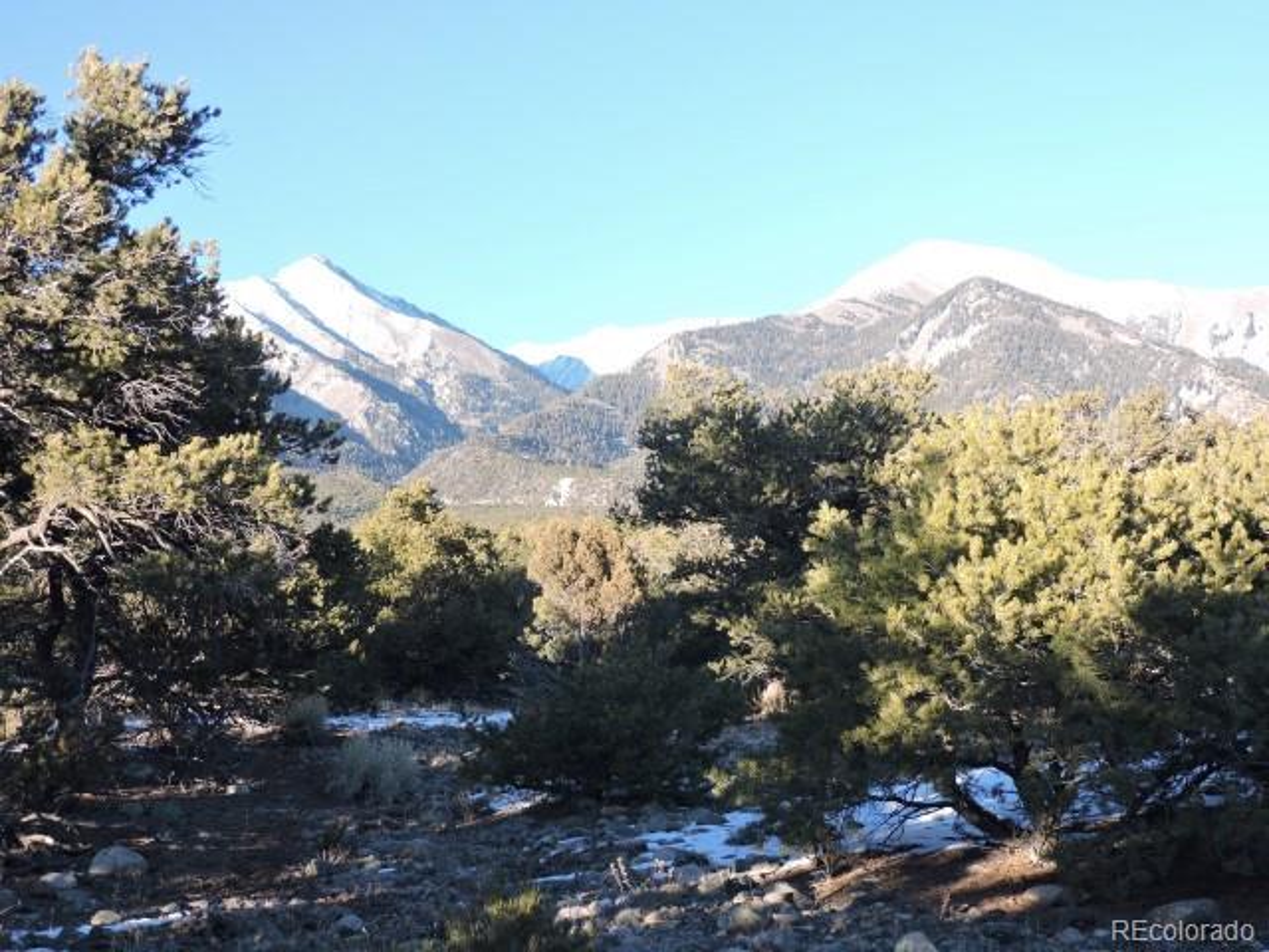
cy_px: 476
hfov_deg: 38.2
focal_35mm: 50
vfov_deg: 29.1
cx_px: 634
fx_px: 1833
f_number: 3.6
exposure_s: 1/200
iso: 100
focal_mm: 8.9
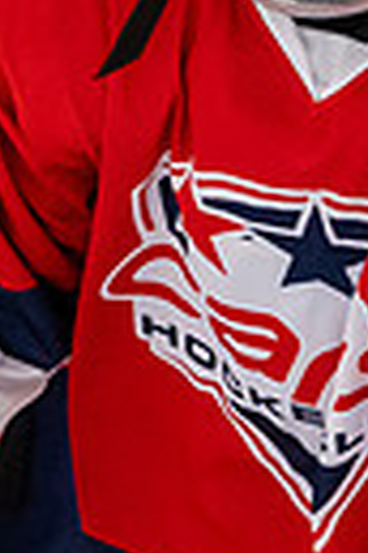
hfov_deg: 2.0
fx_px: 10579
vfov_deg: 3.0
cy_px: -287
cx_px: 409
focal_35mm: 690
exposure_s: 1/800
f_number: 3.2
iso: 2000
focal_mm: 84
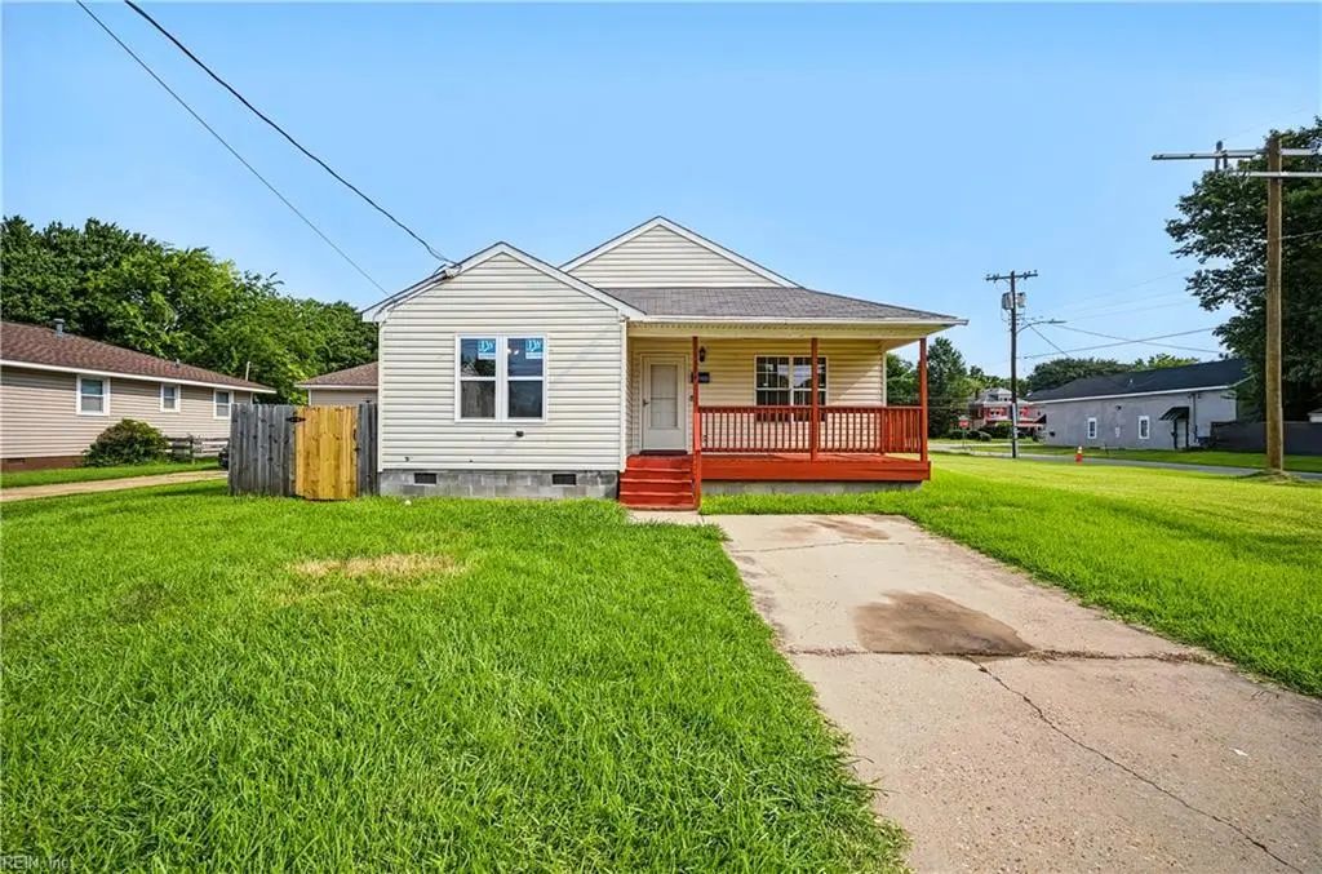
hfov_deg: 106.4
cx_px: 661
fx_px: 494
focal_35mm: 14
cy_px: 437
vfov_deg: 82.9
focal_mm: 9
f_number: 8
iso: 250
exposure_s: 1/400
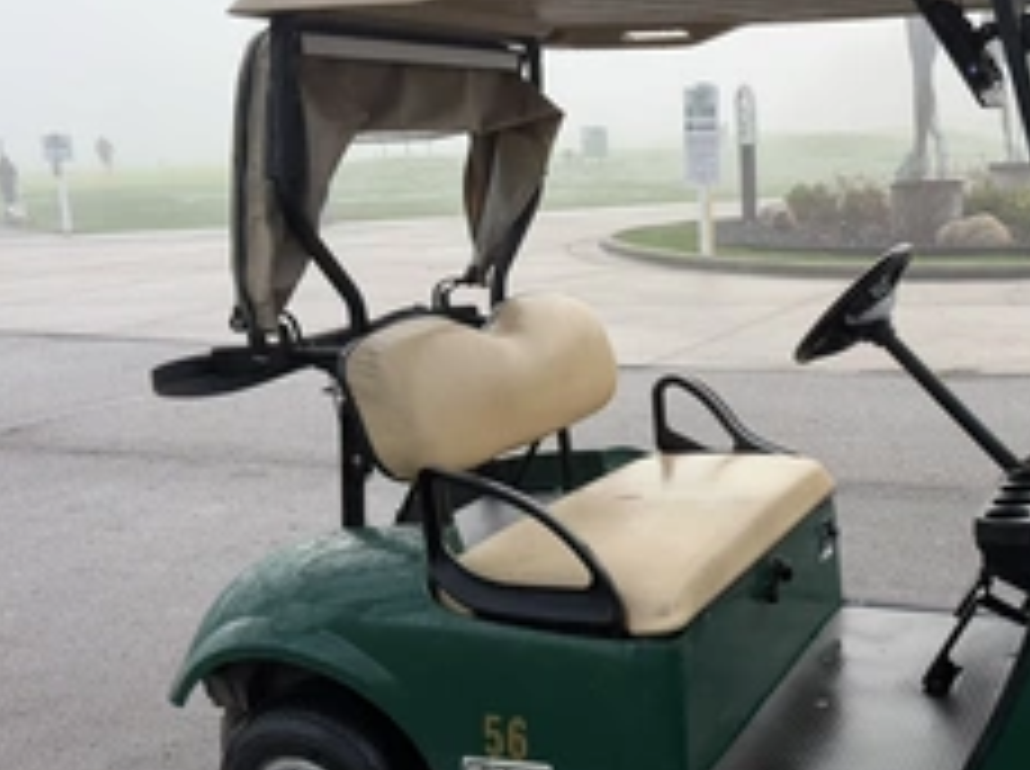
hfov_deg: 43.5
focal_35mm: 42
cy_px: 473
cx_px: 769
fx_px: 1248
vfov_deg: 34.1
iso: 80
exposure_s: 1/330
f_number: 1.78
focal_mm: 6.76
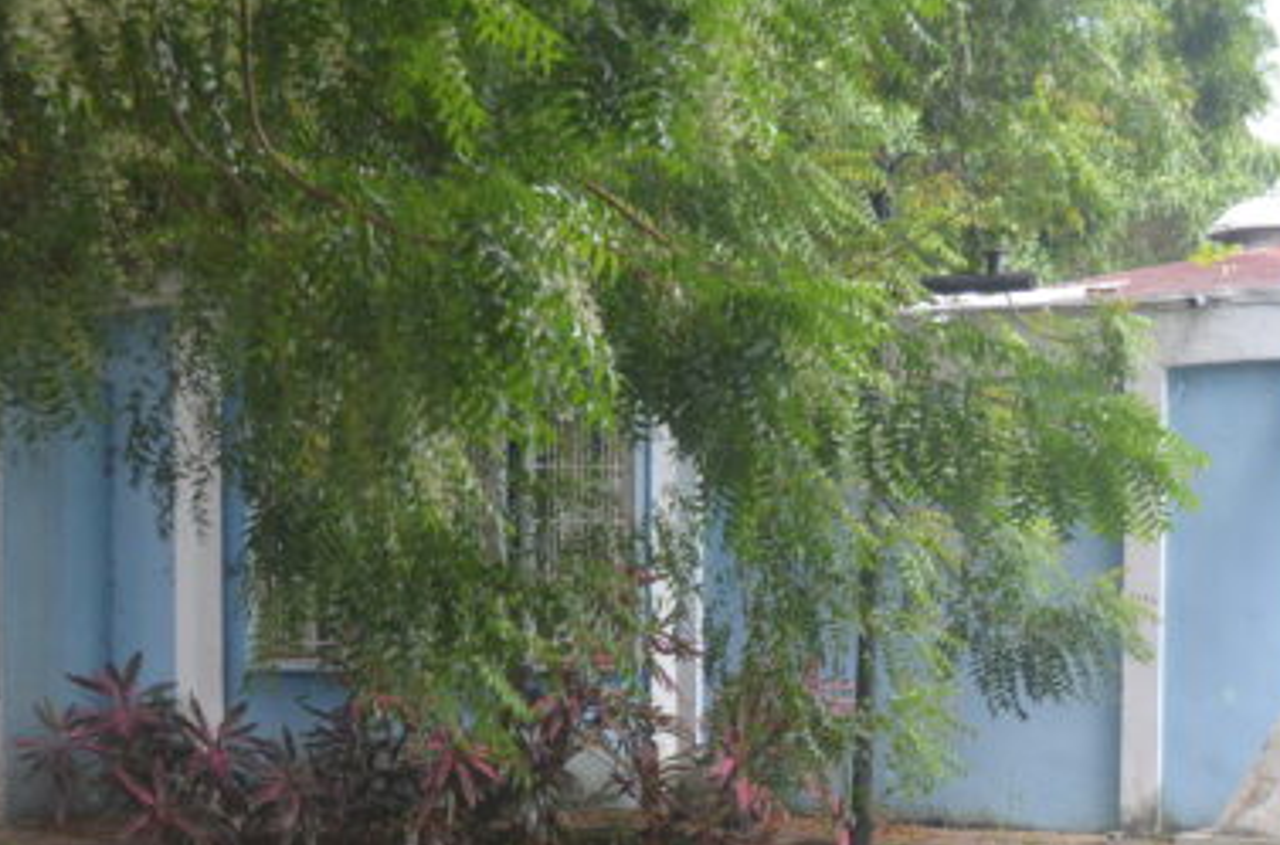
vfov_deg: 21.9
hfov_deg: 33.0
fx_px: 2163
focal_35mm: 61
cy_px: 663
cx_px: 601
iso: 800
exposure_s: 1/500
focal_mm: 22
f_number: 3.8
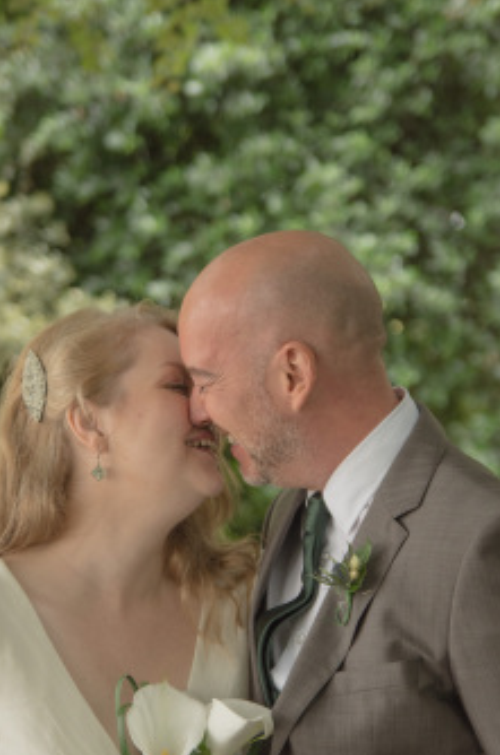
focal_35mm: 115
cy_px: 409
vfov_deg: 17.8
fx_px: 2408
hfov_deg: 11.9
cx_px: 214
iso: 640
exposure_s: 1/125
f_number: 2.8
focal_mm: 50
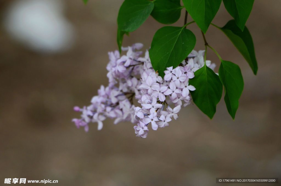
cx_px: 140
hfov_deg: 4.1
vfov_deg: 2.7
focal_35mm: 510
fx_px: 3972
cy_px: 93
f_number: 6.3
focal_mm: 340
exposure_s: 1/200
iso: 400
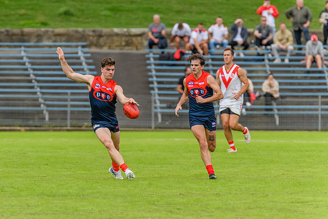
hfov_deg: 3.7
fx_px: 5072
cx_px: 114
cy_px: 106
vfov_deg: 2.5
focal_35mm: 557
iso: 800
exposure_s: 1/2500
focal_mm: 420
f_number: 6.3
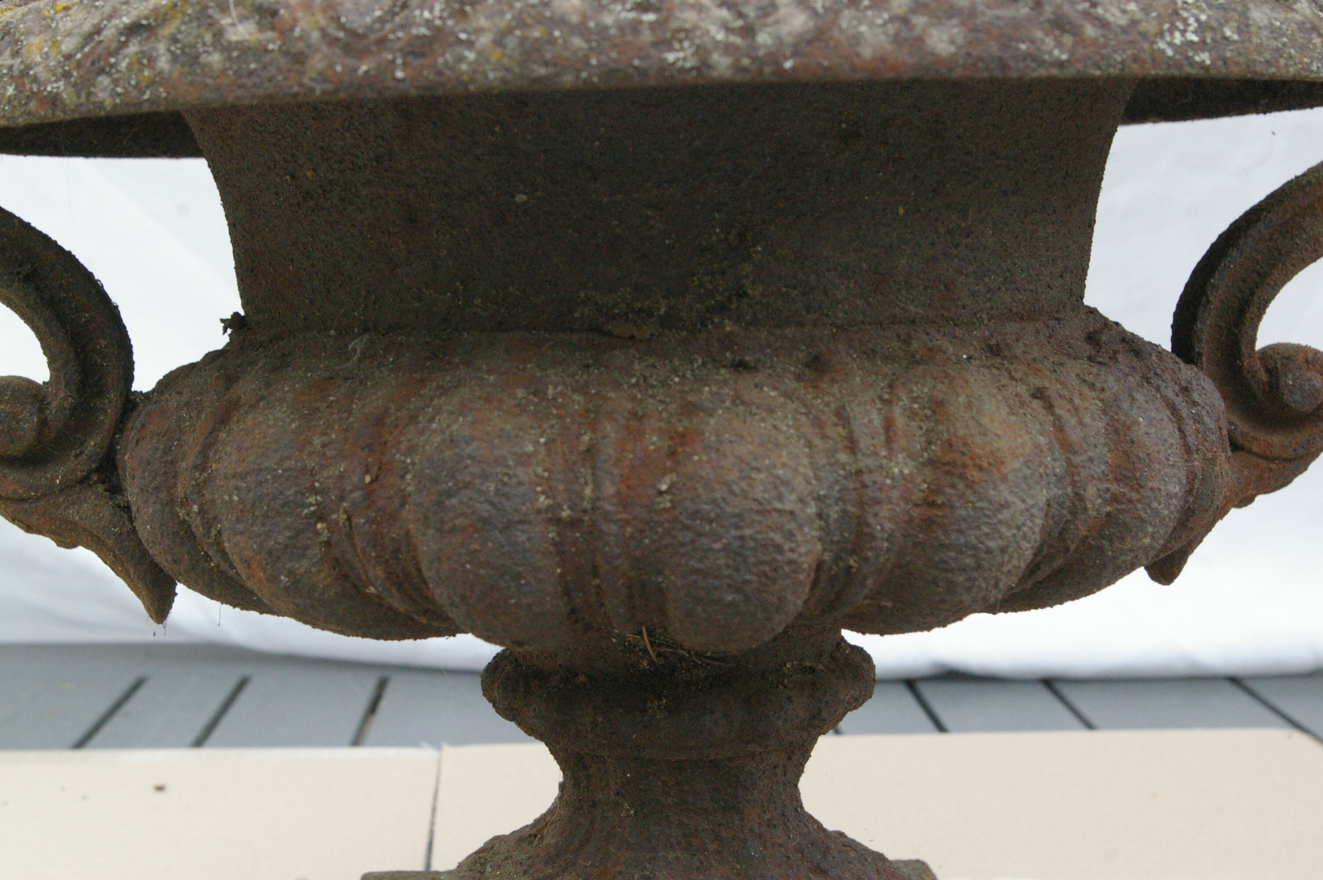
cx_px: 662
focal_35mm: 39
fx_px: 1432
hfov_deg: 49.6
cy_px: 440
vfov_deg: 34.1
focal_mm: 26
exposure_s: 1/180
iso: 1600
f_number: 8
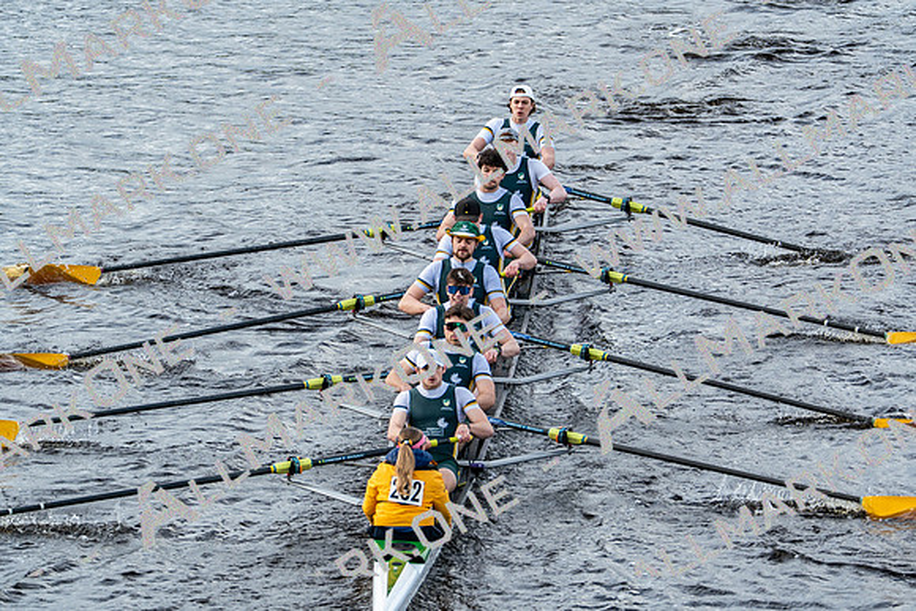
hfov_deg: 5.4
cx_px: 458
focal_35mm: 379
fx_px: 9645
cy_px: 306
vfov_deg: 3.6
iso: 640
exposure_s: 1/1250
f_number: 6.3
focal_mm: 379
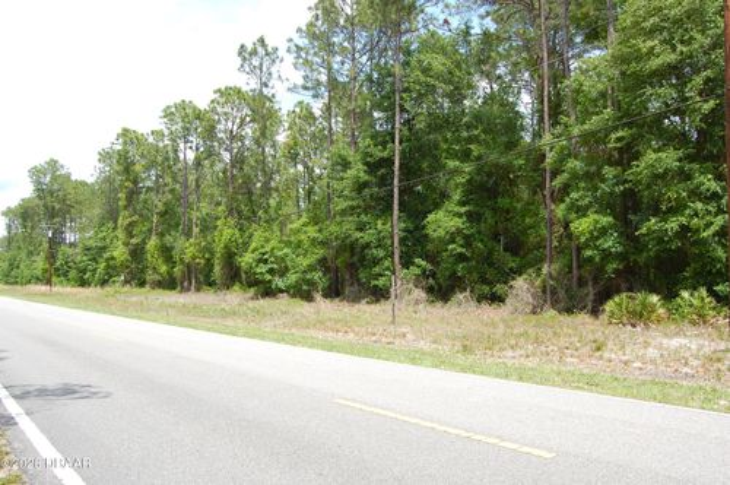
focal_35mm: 27
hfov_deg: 67.4
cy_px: 242
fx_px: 547
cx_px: 365
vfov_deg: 47.8
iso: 200
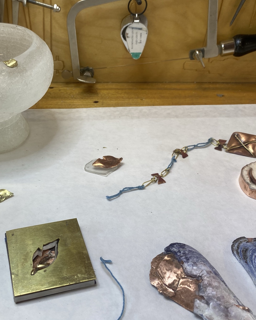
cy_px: 178
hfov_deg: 38.3
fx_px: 360
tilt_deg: -41.4
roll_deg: +0.7
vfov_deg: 47.8
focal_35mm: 38
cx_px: 67
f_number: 1.8
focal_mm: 4.25
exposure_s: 1/130
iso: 32
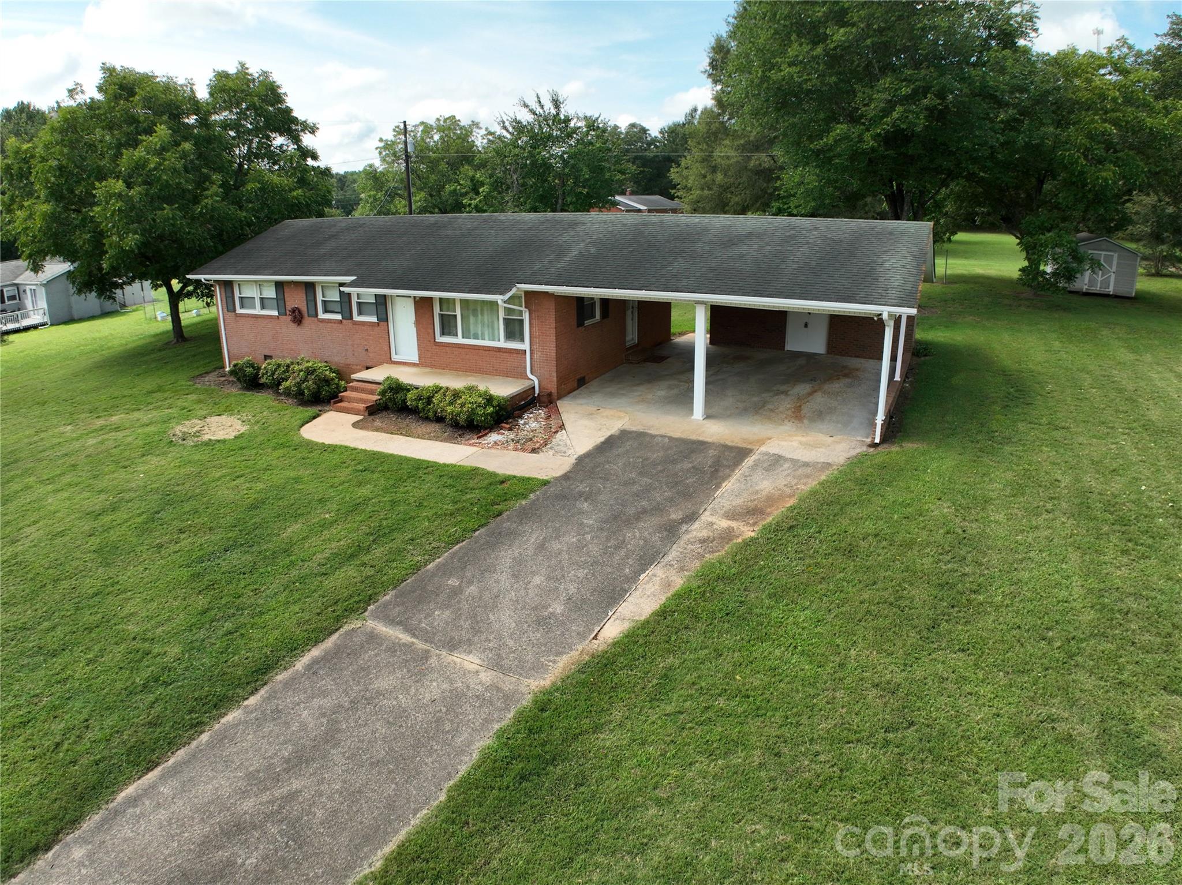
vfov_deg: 56.8
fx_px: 819
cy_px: 442
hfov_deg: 71.6
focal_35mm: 24
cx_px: 591
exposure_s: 1/1600
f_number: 2.8
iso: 210
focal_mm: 12.29
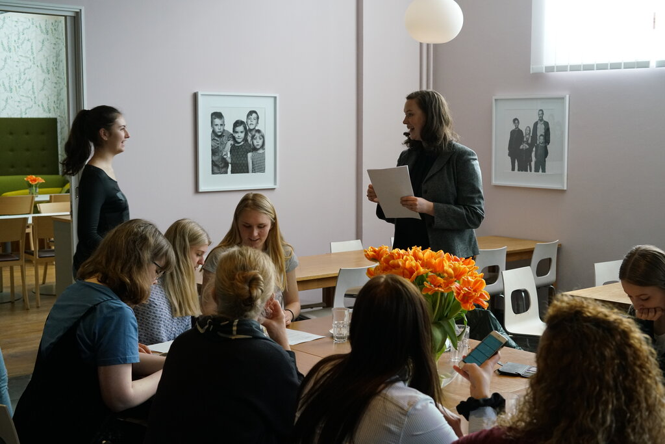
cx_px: 332
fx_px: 924
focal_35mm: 50
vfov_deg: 27.0
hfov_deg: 39.6
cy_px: 222
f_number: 6.3
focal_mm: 50
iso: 3200
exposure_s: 1/200
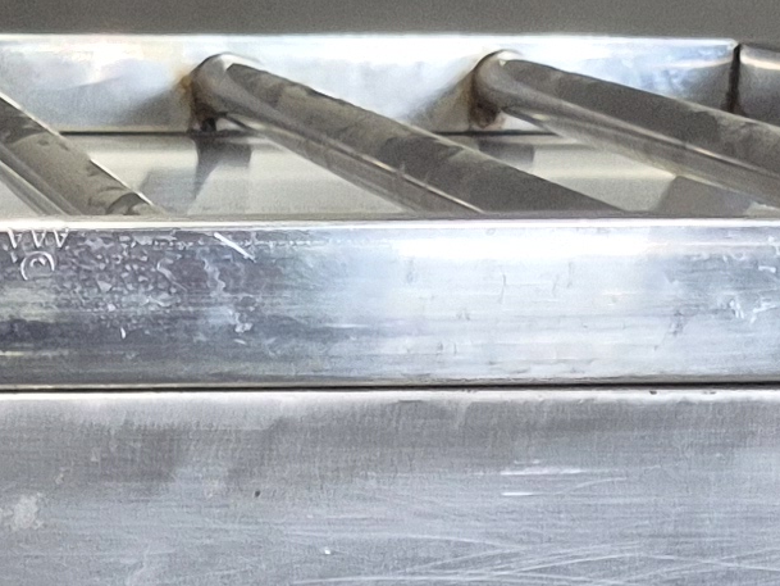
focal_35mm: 151
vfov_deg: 8.3
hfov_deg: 12.6
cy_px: 1775
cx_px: -310
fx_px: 3403
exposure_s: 1/120
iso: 400
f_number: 1.8
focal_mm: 5.4
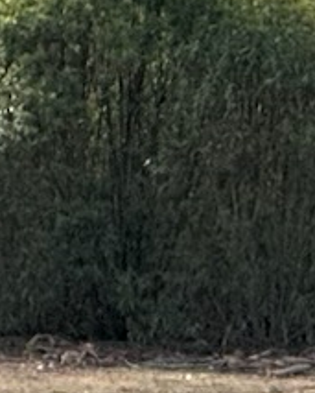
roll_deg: +0.5
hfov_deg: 1.4
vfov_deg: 1.7
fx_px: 13082
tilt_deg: -2.9
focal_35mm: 1125
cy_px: 847
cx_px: 348
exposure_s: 1/464
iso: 50
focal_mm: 15.66
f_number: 2.8
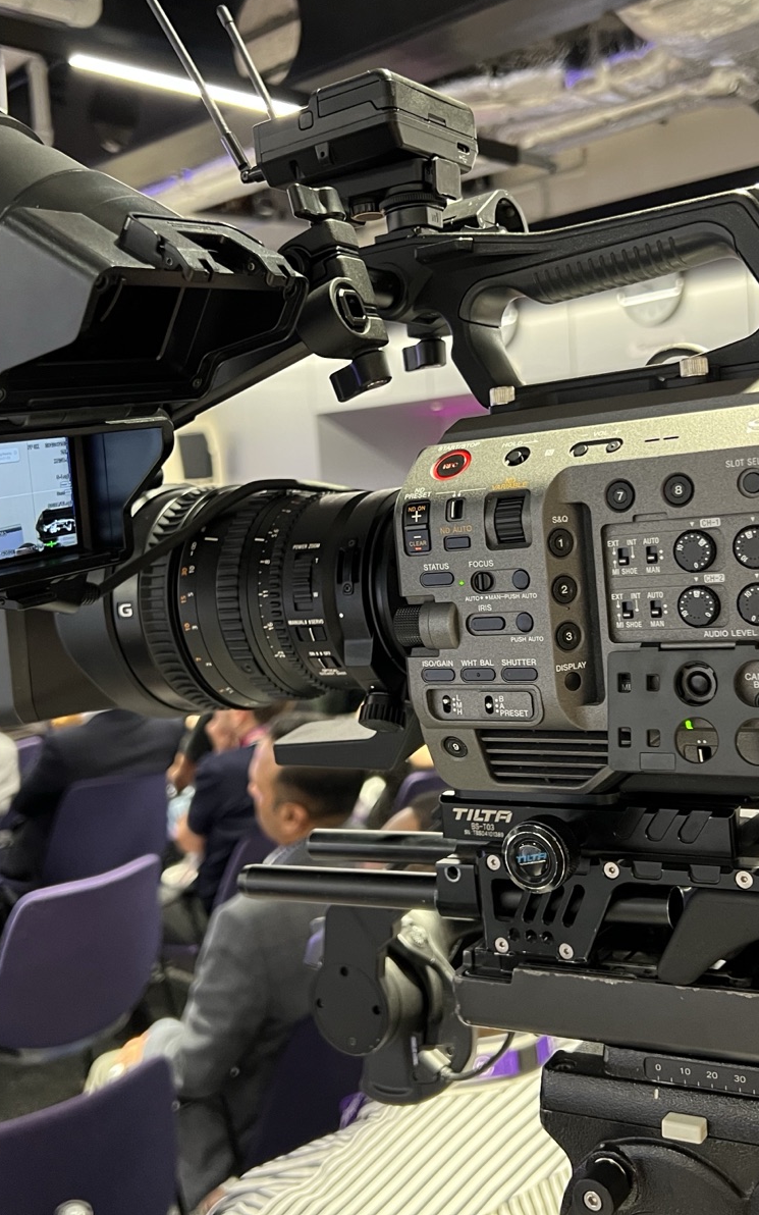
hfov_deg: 34.4
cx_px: 441
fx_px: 1225
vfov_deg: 52.7
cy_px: 604
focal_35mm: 37
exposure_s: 1/50
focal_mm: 5.7
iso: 200
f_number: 1.5
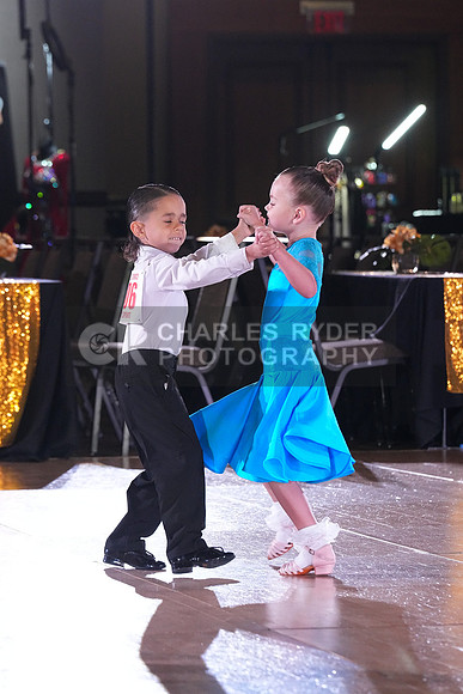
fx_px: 3856
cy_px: 347
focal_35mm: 200
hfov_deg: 6.9
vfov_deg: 10.3
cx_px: 232
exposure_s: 1/400
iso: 8000
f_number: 6.3
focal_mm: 200
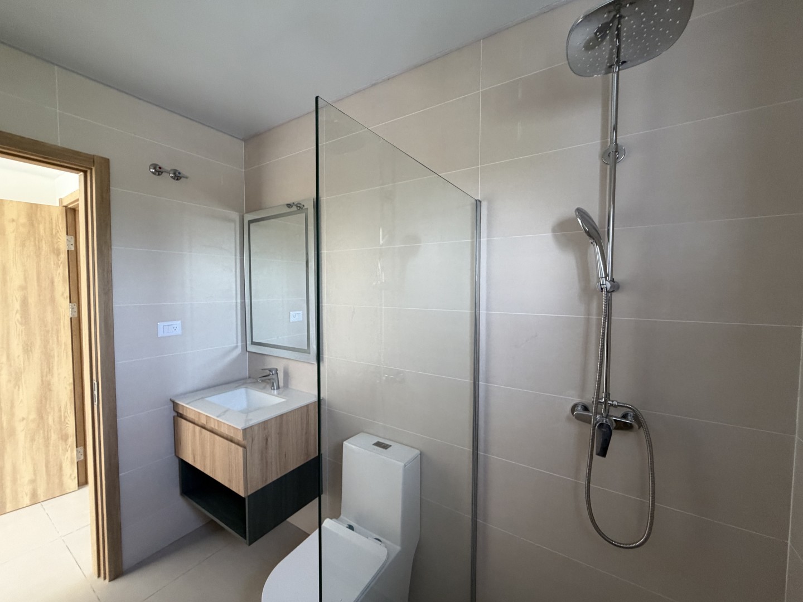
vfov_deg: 85.7
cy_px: 301
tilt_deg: -1.8
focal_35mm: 14
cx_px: 402
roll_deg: -0.2
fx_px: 325
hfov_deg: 102.1
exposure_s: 1/75
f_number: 2.2
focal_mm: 2.22
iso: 320
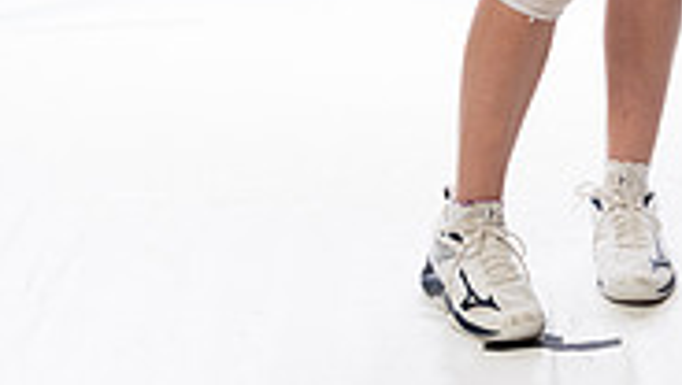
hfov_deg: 16.6
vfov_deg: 8.9
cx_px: 552
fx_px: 2317
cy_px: -426
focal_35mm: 128
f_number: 5.6
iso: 640
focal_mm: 50
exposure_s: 1/250
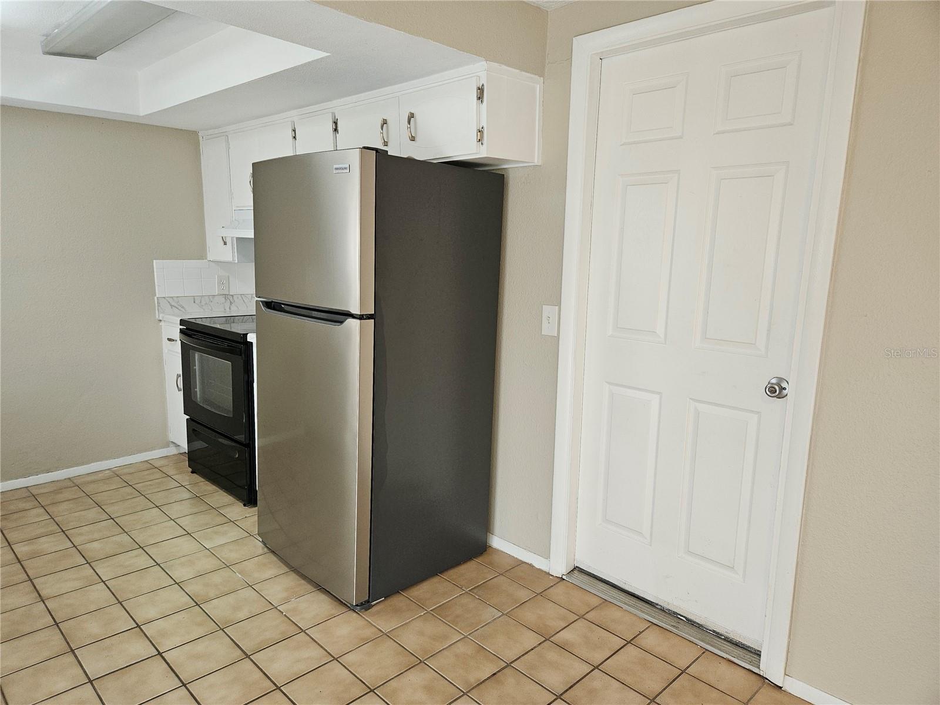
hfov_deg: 73.9
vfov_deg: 58.9
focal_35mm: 23
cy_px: 352
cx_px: 470
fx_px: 625
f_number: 1.8
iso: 50
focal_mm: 5.4
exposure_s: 1/60
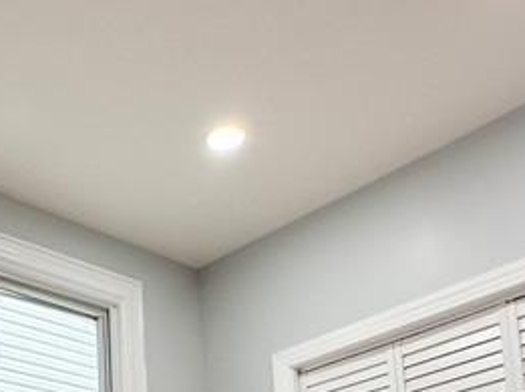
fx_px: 833
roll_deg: +1.6
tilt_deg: +6.9
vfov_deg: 22.5
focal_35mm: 55
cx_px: 36
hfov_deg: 32.9
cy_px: 563
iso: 80
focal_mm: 2.22
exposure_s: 1/120
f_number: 2.2
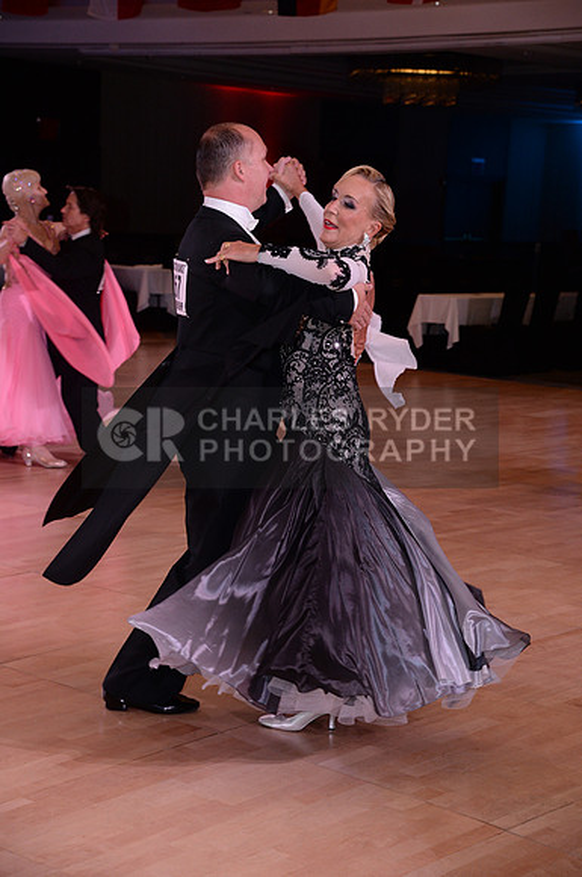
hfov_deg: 19.4
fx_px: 1702
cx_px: 291
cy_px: 438
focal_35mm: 70
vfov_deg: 28.9
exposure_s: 1/250
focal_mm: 70
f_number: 7.1
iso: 2000
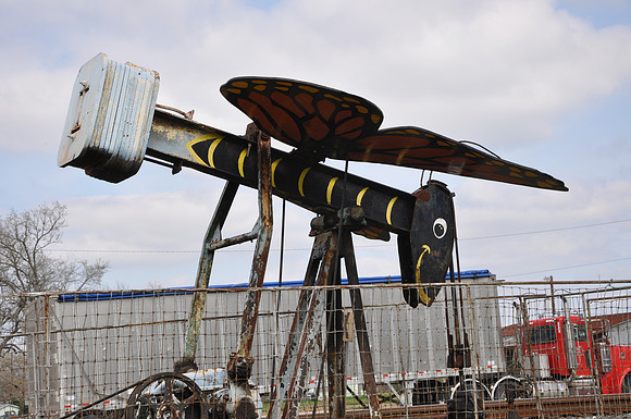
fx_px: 1365
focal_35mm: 78
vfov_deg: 17.4
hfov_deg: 26.0
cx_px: 316
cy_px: 210
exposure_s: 1/250
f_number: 8
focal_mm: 52
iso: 200
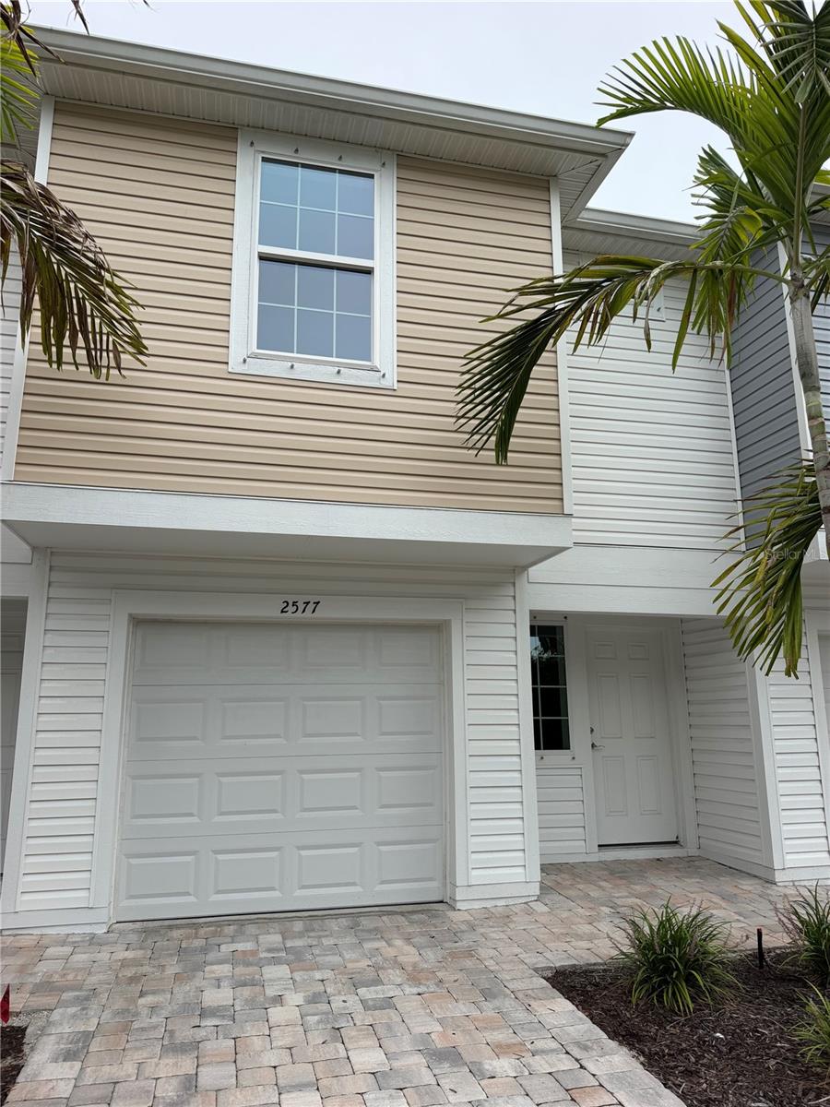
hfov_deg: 56.8
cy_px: 554
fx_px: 767
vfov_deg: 71.6
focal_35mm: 24
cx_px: 415
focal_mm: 6.76
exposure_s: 1/1689
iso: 80
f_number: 1.78
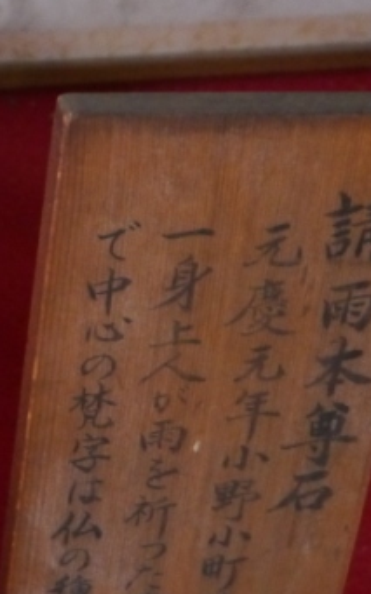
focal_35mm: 121
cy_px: 406
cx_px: -418
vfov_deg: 17.2
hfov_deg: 9.9
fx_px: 1958
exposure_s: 1/60
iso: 1600
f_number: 4.1
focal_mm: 19
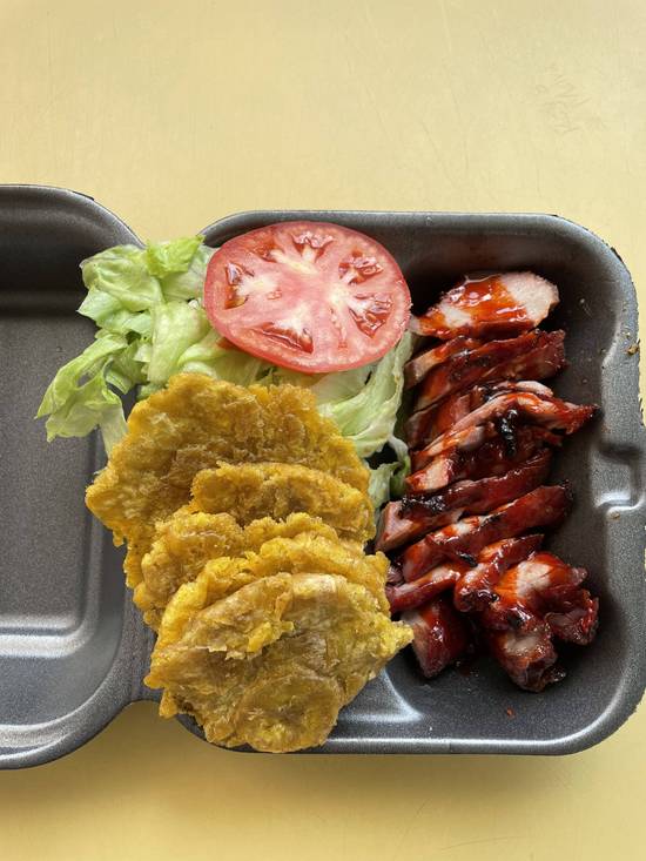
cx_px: 323
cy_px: 430
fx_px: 647
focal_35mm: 26
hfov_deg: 53.1
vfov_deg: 67.3
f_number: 1.6
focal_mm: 4.2
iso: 32
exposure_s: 1/220
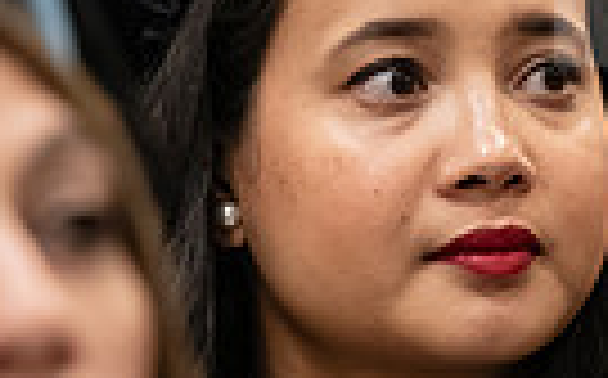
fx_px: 13438
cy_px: 236
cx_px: 419
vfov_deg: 1.6
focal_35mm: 812
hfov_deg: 2.6
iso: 2500
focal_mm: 185
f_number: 3.2
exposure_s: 1/200
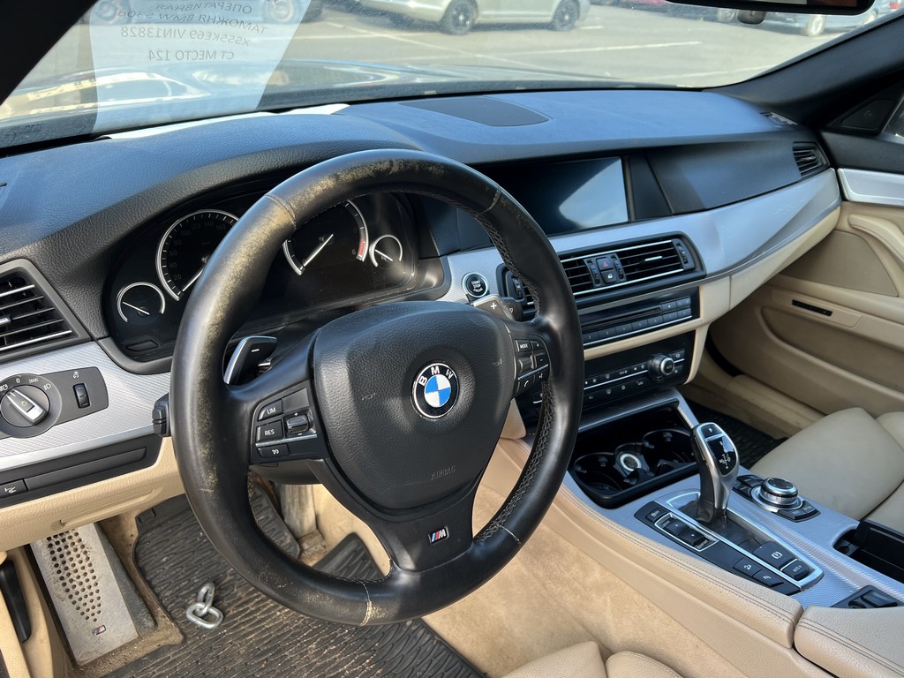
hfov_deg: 67.3
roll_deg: -5.3
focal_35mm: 26
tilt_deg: -28.3
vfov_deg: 53.1
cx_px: 452
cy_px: 339
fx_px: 679
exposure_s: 1/121
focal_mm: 5.7
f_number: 1.5
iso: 32
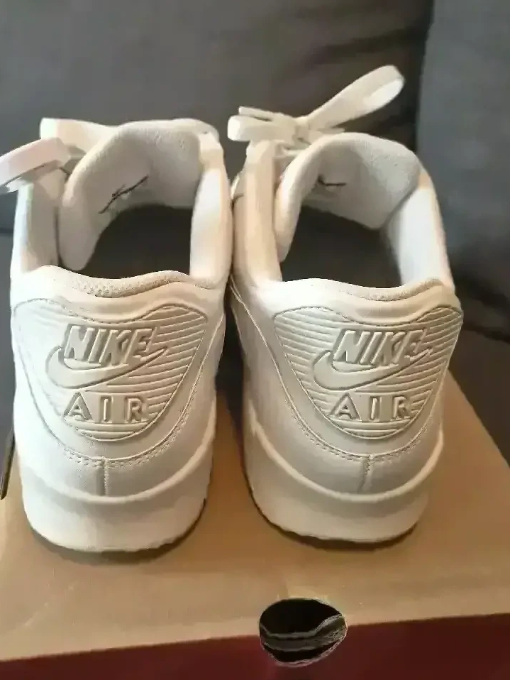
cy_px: 325
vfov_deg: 56.8
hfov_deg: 44.0
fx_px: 628
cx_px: 209
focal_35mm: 32
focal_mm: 5.4
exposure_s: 1/100
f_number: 1.8
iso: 800
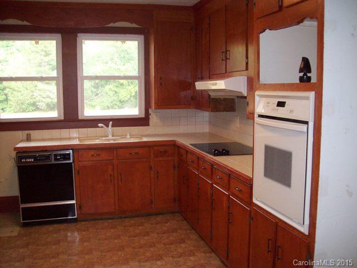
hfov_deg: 51.4
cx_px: 178
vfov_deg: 39.7
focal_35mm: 36
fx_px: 371
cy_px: 134
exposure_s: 1/64
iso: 200
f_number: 2.7
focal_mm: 6
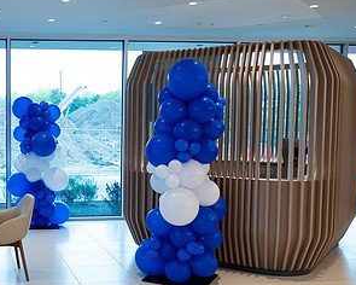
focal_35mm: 50
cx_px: 29
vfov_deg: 30.2
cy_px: 162
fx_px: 527
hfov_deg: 35.0
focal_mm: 26.5
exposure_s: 1/160
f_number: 4
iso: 500
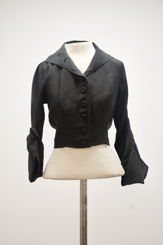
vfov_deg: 29.9
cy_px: 122
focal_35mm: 68
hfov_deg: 20.2
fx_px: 458
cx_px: 82
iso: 1600
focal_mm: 45
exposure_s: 1/100
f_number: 5.6
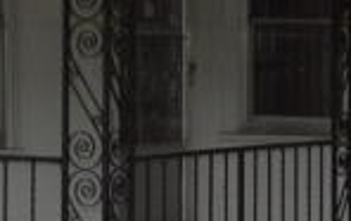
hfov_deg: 9.8
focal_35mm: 214
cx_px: 212
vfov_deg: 6.1
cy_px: -24
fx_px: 2050
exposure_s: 1/200
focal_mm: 18
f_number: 6.3
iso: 100
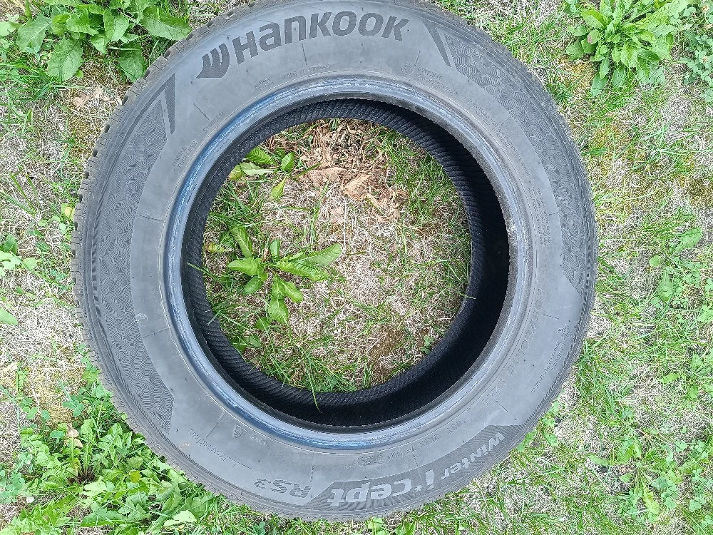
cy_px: 268
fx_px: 494
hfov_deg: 71.6
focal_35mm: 24
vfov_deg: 56.8
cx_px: 356
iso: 441
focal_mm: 6.14
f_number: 1.65
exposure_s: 1/101
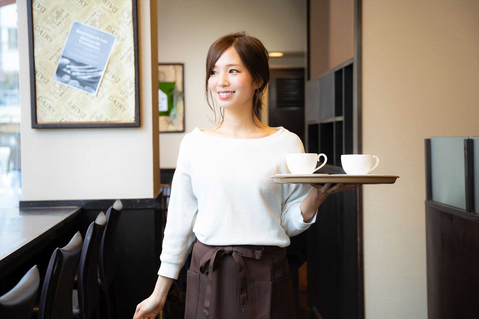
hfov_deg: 29.7
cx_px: 240
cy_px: 160
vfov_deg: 20.0
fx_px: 905
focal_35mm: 68
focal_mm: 68
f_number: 5
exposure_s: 1/160
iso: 1250
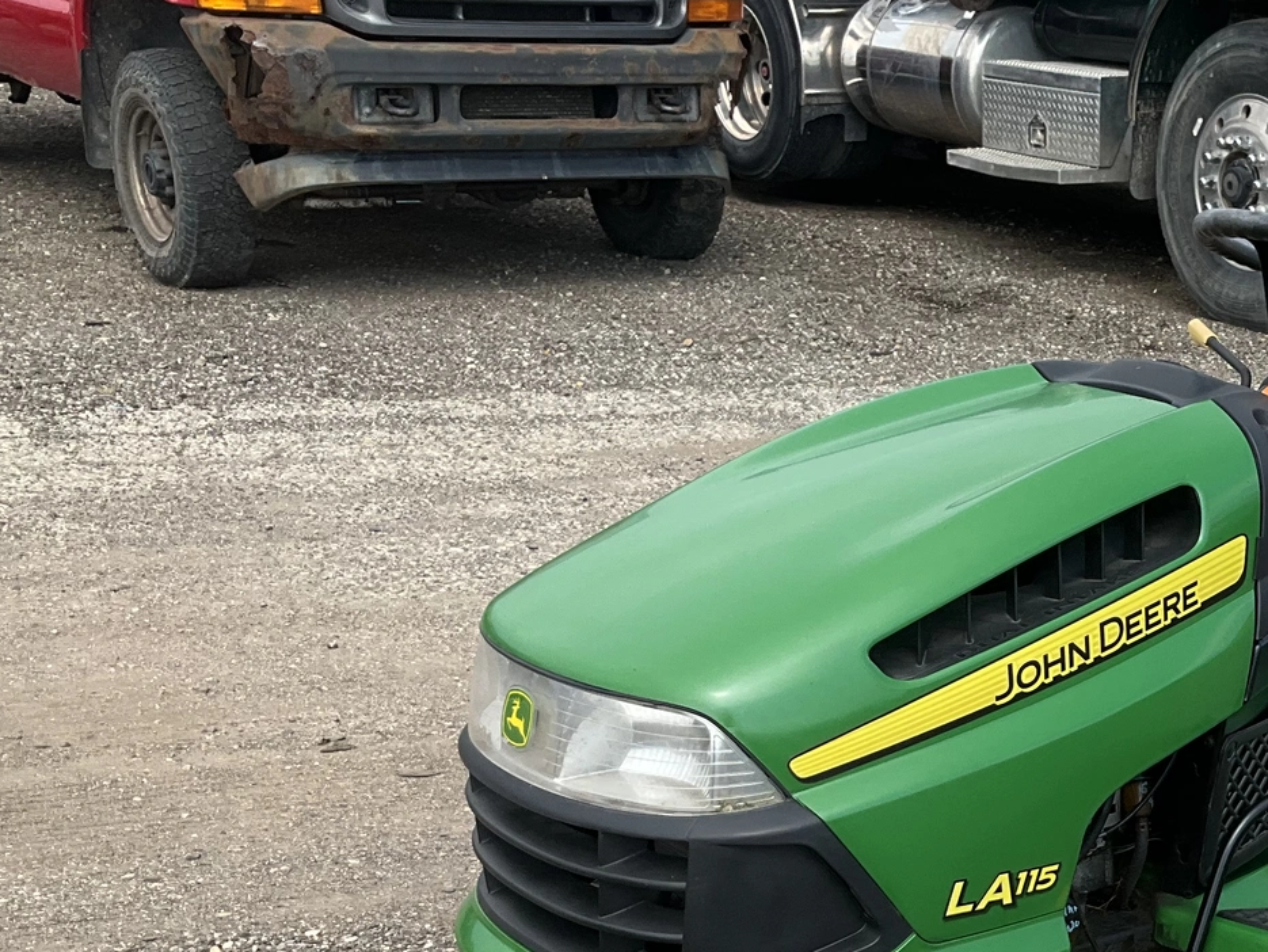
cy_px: 841
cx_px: 1260
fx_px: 2272
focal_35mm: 62
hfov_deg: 29.2
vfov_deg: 23.1
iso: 25
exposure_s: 1/962
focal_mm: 3
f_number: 1.8
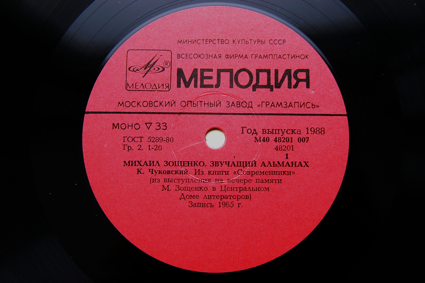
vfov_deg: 25.7
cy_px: 142
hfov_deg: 37.9
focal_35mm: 52
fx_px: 619
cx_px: 212
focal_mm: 35
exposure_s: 1/40
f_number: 3.3
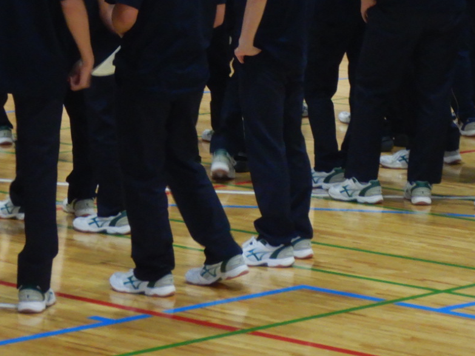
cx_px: 284
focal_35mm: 177
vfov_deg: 8.3
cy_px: -108
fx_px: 2428
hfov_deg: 11.2
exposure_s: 1/30
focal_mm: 11
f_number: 4.4
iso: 360
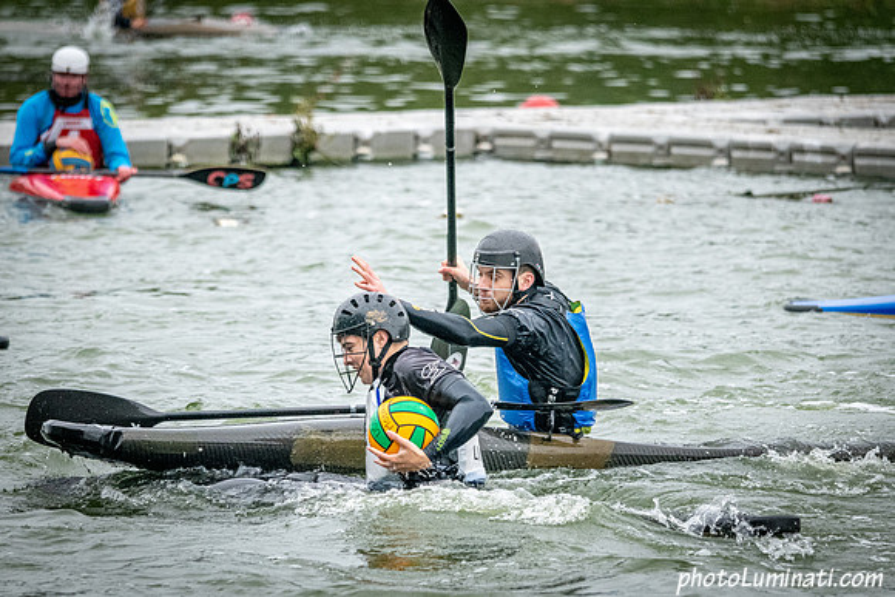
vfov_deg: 3.9
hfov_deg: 5.8
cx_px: 405
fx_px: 8822
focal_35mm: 355
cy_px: 392
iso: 3200
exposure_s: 1/3200
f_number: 6.3
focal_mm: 270
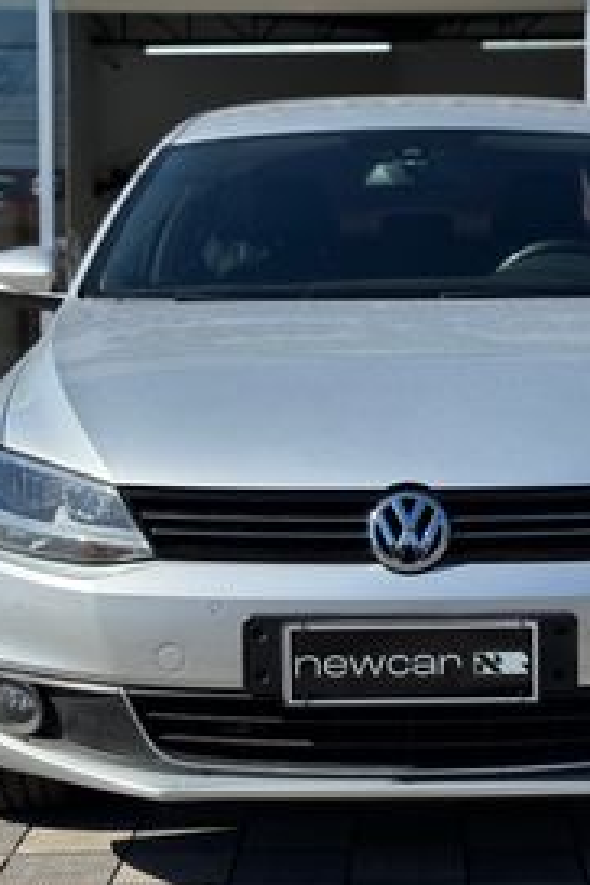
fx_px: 2114
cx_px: 428
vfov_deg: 23.6
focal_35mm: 86
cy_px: 483
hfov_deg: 15.8
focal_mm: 6.76
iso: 64
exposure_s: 1/4608
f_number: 1.78
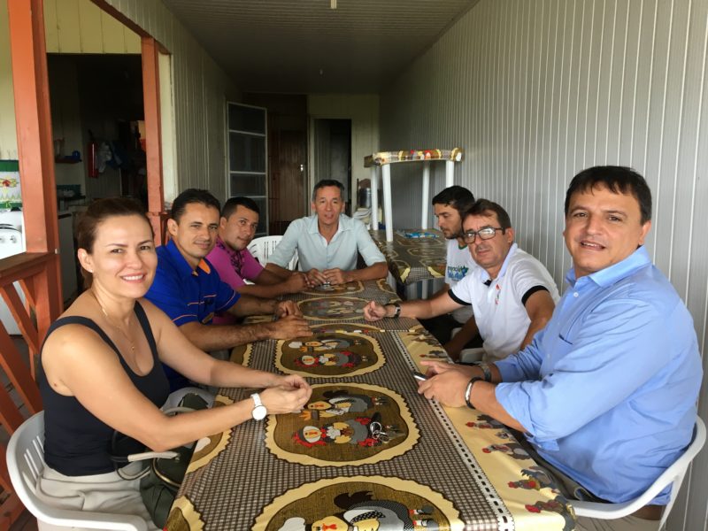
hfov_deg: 61.7
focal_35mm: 29
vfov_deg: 48.2
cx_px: 354
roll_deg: +0.3
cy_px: 266
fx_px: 593
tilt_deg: -7.9
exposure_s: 1/30
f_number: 2.2
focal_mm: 4.15
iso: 50
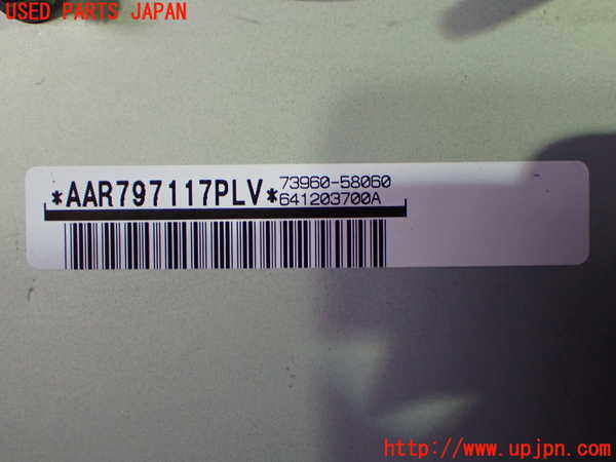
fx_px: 890
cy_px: 231
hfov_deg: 38.2
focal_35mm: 50
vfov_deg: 29.1
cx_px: 308
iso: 800
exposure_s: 1/80
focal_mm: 9.01
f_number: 3.2
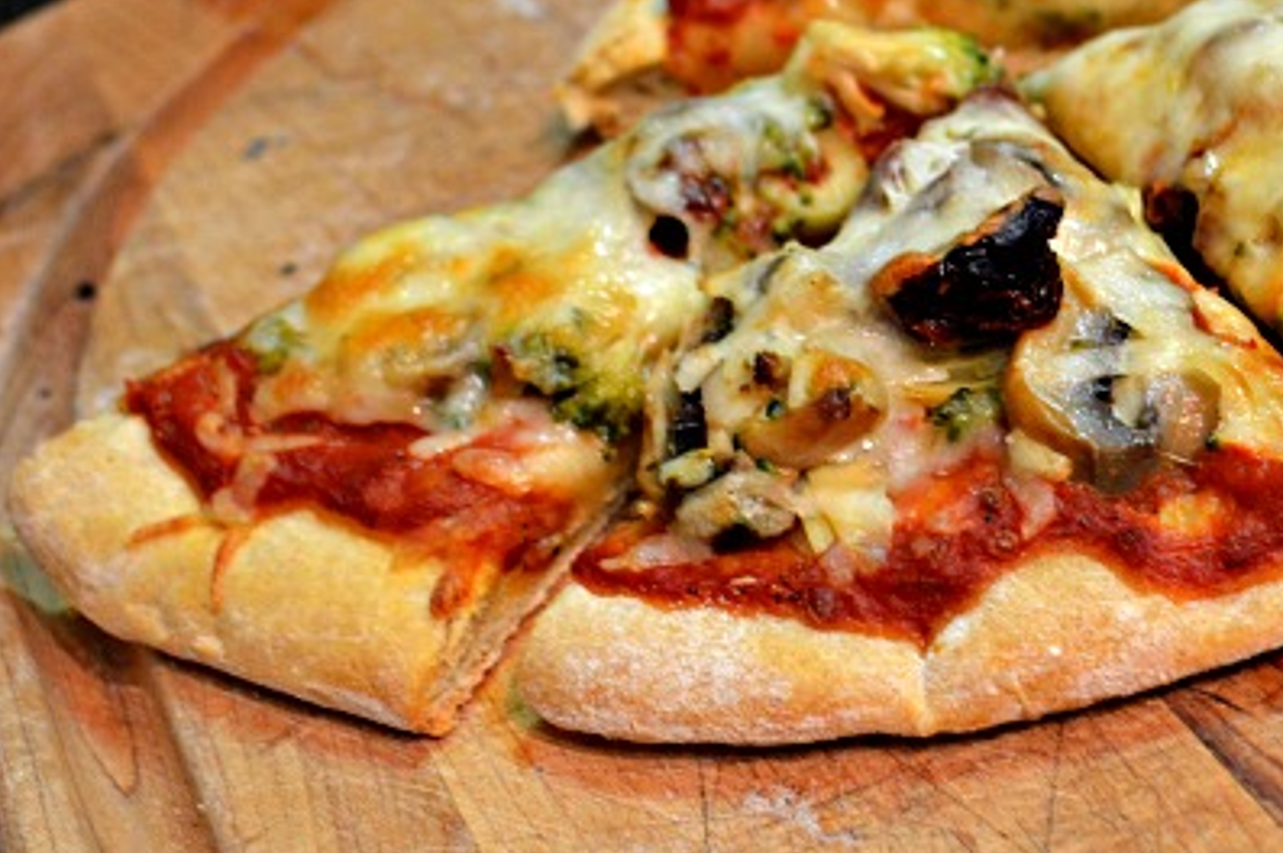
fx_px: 2101
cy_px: 239
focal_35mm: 59
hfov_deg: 33.4
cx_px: 934
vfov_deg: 22.8
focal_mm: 26
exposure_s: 1/15
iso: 1250
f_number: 4.2
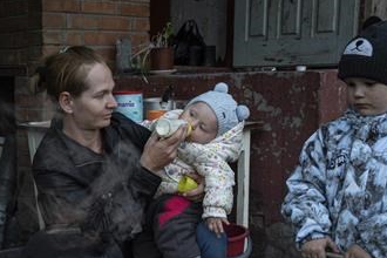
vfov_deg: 19.5
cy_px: 214
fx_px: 742
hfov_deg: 28.7
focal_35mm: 69
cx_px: 90
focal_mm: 35
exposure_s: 1/100
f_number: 4.5
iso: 2000
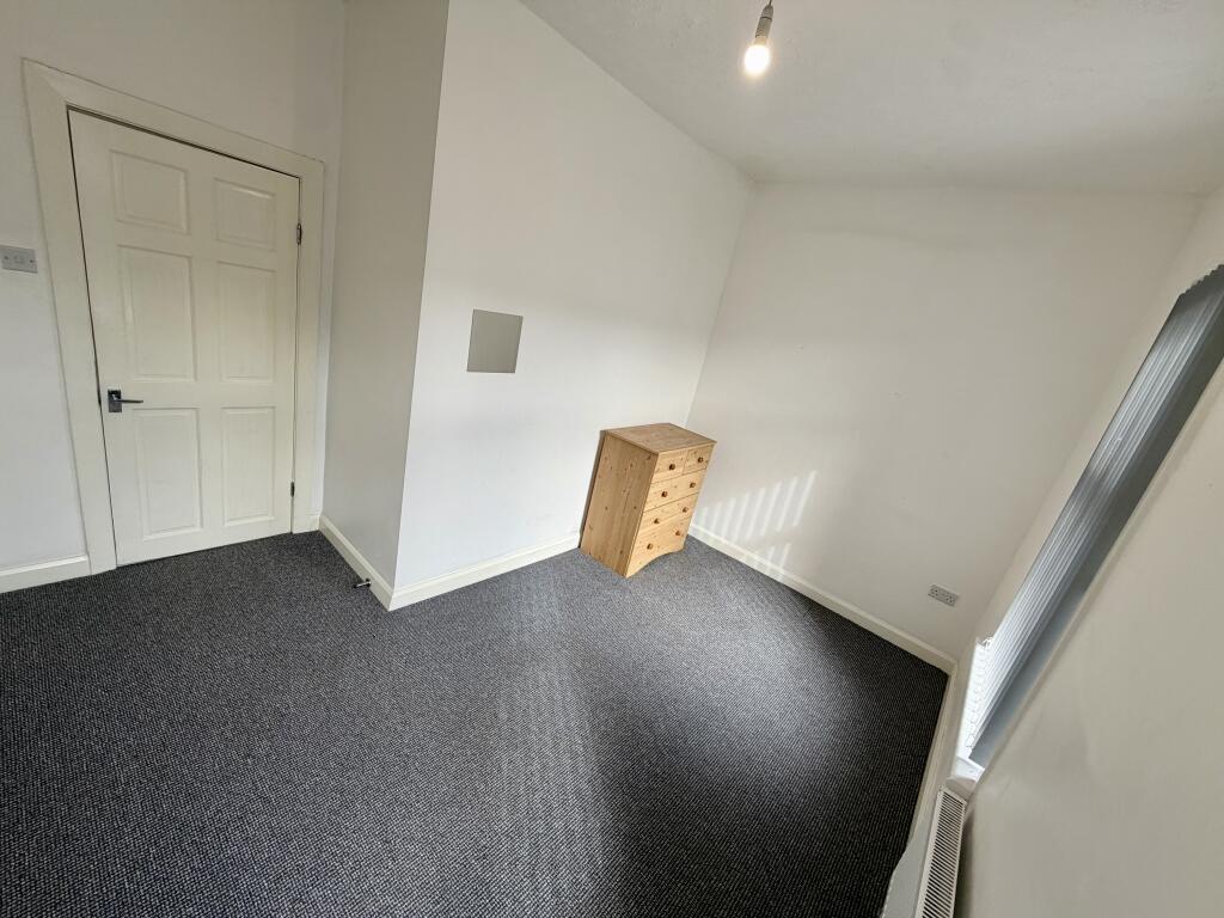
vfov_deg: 85.7
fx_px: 495
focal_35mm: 14
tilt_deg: -17.0
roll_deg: -13.4
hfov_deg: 102.1
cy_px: 459
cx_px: 612
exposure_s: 1/121
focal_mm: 2.22
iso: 64
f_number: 2.2
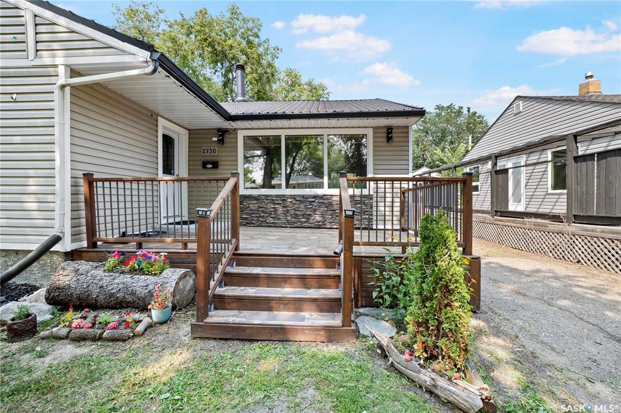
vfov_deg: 83.2
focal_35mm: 14
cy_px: 206
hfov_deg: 106.3
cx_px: 310
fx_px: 233
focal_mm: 9
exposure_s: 1/25
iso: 100
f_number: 9
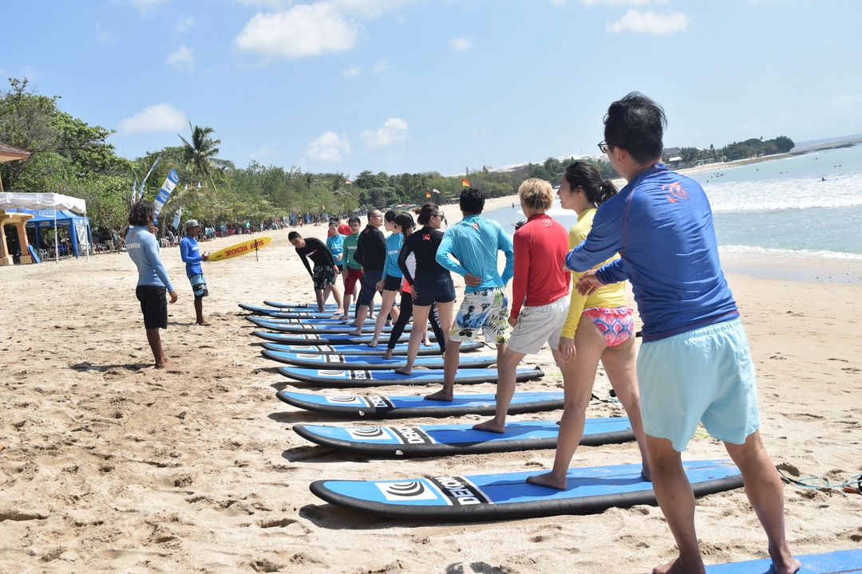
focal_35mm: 39
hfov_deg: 49.6
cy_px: 287
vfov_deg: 34.2
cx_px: 431
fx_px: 934
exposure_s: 1/400
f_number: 8
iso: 100
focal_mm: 26
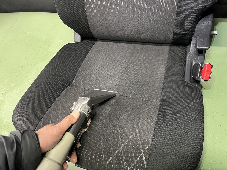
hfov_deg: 67.3
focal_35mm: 26
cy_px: 85
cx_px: 114
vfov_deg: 53.1
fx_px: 170
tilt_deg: -59.7
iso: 640
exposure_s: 1/40
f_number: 1.6
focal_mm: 5.1
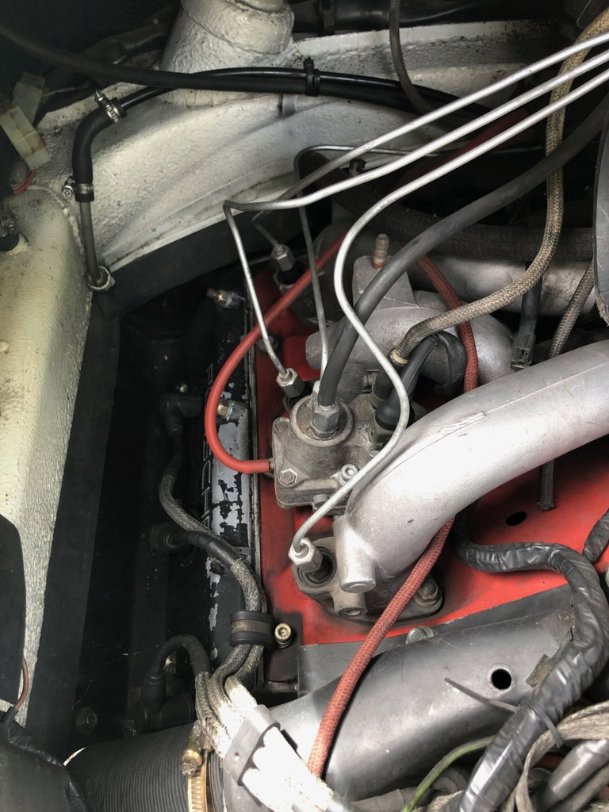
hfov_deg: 49.7
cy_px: 406
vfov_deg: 63.4
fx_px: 657
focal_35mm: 28
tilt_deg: -51.1
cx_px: 304
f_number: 1.8
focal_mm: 3.99
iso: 25
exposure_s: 1/40
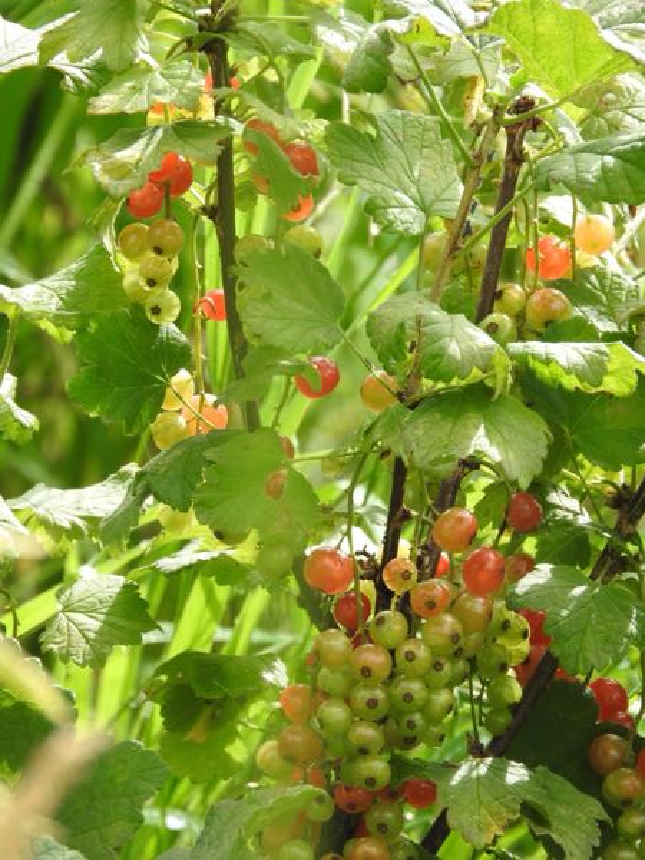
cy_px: 430
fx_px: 13664
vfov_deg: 3.6
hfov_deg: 2.7
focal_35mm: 550
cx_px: 322
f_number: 5.6
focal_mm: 98.5
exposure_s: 1/250
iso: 200
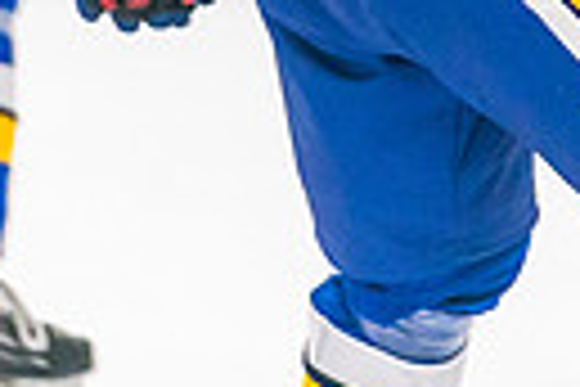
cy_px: -578
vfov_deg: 1.5
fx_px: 14596
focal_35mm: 906
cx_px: 544
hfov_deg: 2.3
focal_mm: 158
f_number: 2.8
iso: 3200
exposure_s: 1/1250
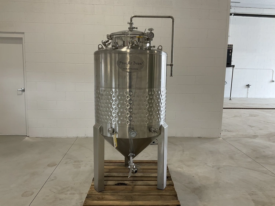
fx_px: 230
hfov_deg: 61.6
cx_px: 138
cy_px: 103
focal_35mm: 29
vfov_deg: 48.3
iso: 40
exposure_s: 1/122
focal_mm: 3
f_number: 1.8
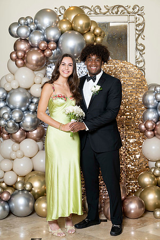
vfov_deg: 28.8
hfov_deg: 19.5
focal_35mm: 70
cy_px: 120
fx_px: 467
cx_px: 80
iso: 250
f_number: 5.6
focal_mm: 70
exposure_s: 1/200
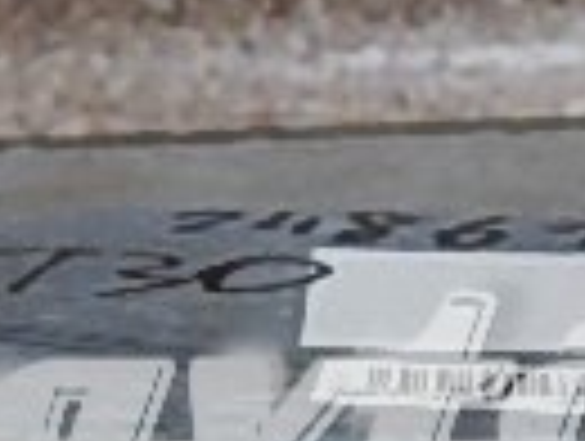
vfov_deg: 12.5
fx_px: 1998
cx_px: 486
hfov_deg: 16.5
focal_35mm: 118
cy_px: 418
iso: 400
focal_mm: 4.3
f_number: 2.8
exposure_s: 1/60
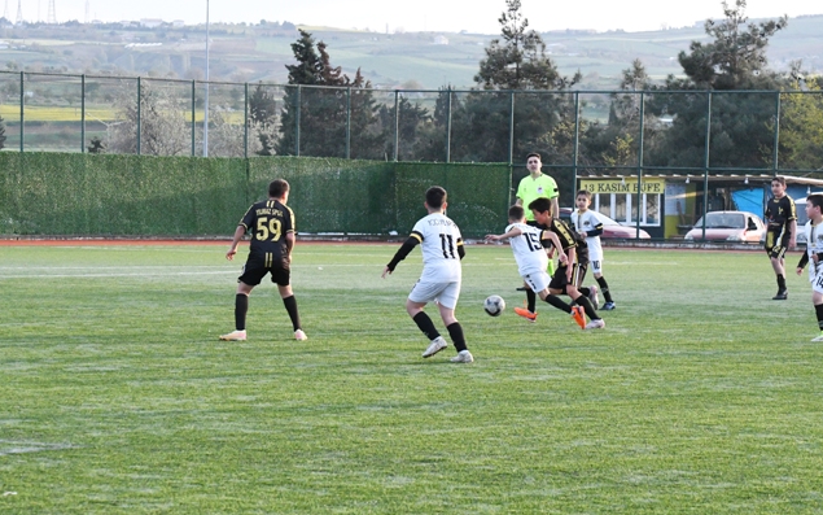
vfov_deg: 9.0
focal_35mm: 146
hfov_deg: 14.3
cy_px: 250
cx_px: 412
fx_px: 3275
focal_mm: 95
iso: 8000
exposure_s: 1/1250
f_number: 9
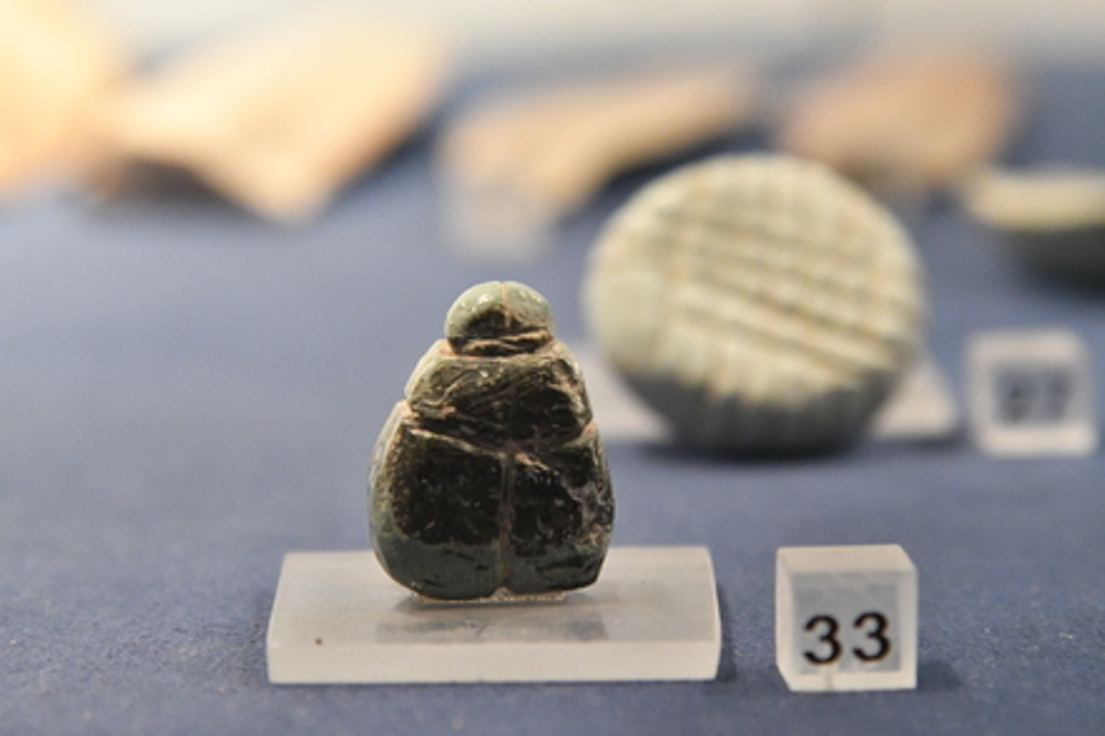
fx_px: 5523
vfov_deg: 7.6
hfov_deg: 11.4
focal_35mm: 180
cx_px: 552
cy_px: 368
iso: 6400
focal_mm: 120
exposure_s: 1/160
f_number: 6.3
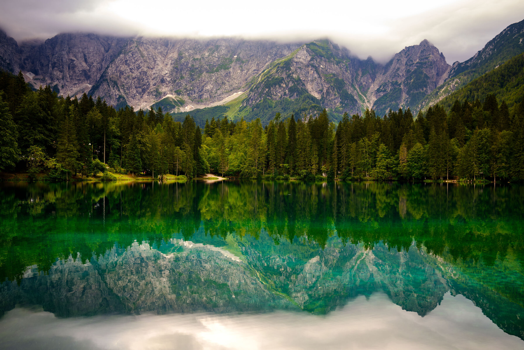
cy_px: 175
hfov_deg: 54.4
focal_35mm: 35
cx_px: 262
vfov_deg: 37.9
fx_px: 509
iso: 100
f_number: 6.4
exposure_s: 1/60
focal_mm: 23
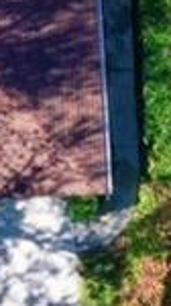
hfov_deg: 3.9
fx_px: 2532
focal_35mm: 313
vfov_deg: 6.6
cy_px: -424
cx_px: -26
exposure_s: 1/50
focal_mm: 10.26
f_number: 11
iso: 100
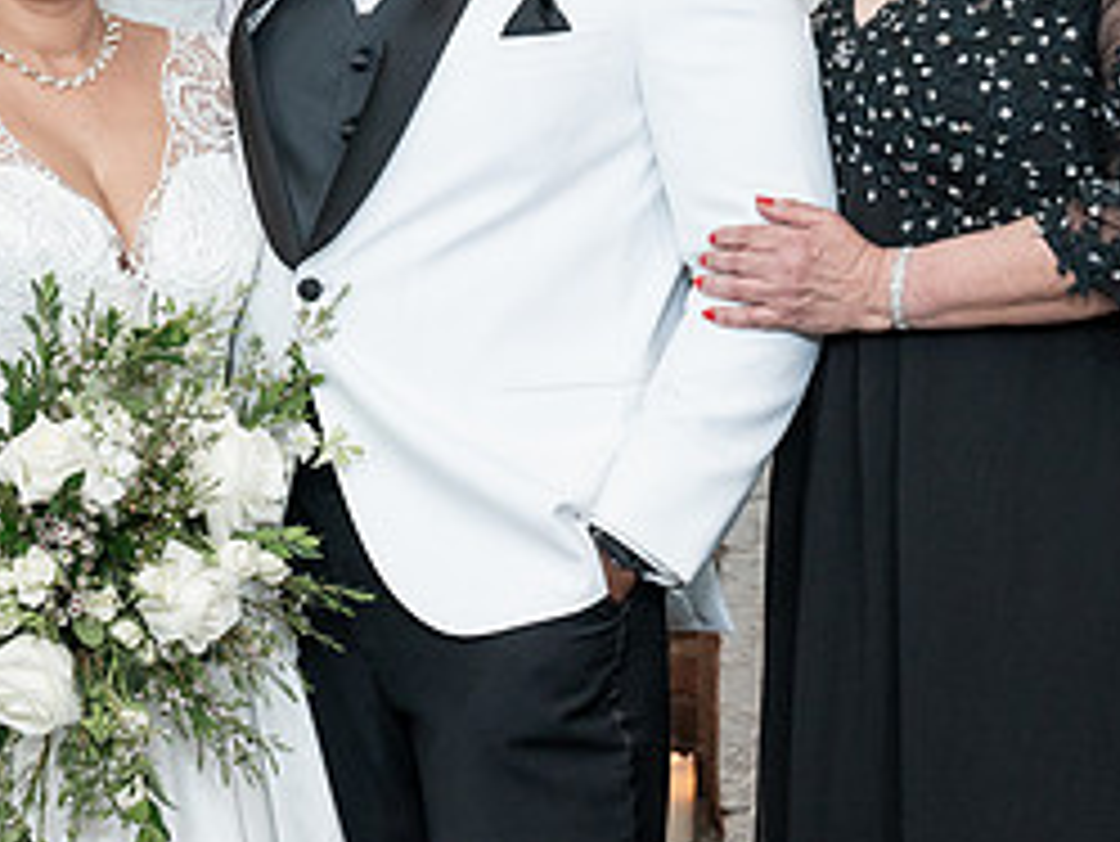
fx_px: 3787
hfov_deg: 16.8
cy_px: 125
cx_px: 320
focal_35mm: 117
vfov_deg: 12.6
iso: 2000
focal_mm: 50
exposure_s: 1/200
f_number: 4.5
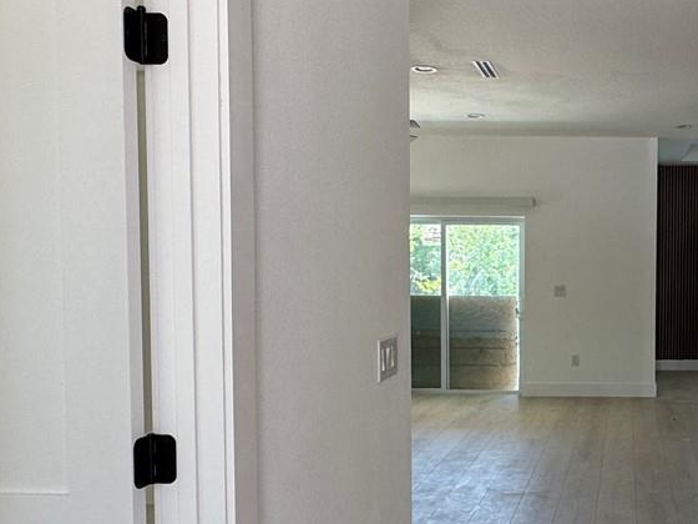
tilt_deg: -4.4
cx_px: 629
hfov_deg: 42.8
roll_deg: -1.2
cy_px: 301
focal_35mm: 40
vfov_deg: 35.9
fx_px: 807
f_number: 2.2
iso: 64
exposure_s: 1/99
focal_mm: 2.22
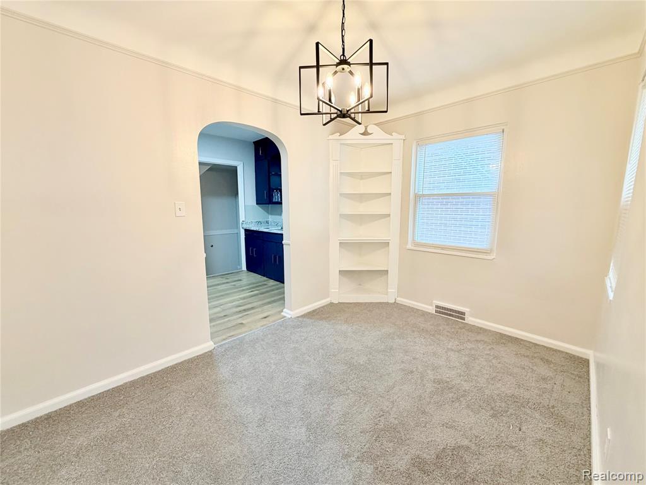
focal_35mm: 14
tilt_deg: -8.6
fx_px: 261
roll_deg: +0.5
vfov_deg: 85.7
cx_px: 323
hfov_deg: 102.1
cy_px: 242
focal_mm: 2.22
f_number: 2.2
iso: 250
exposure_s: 1/120
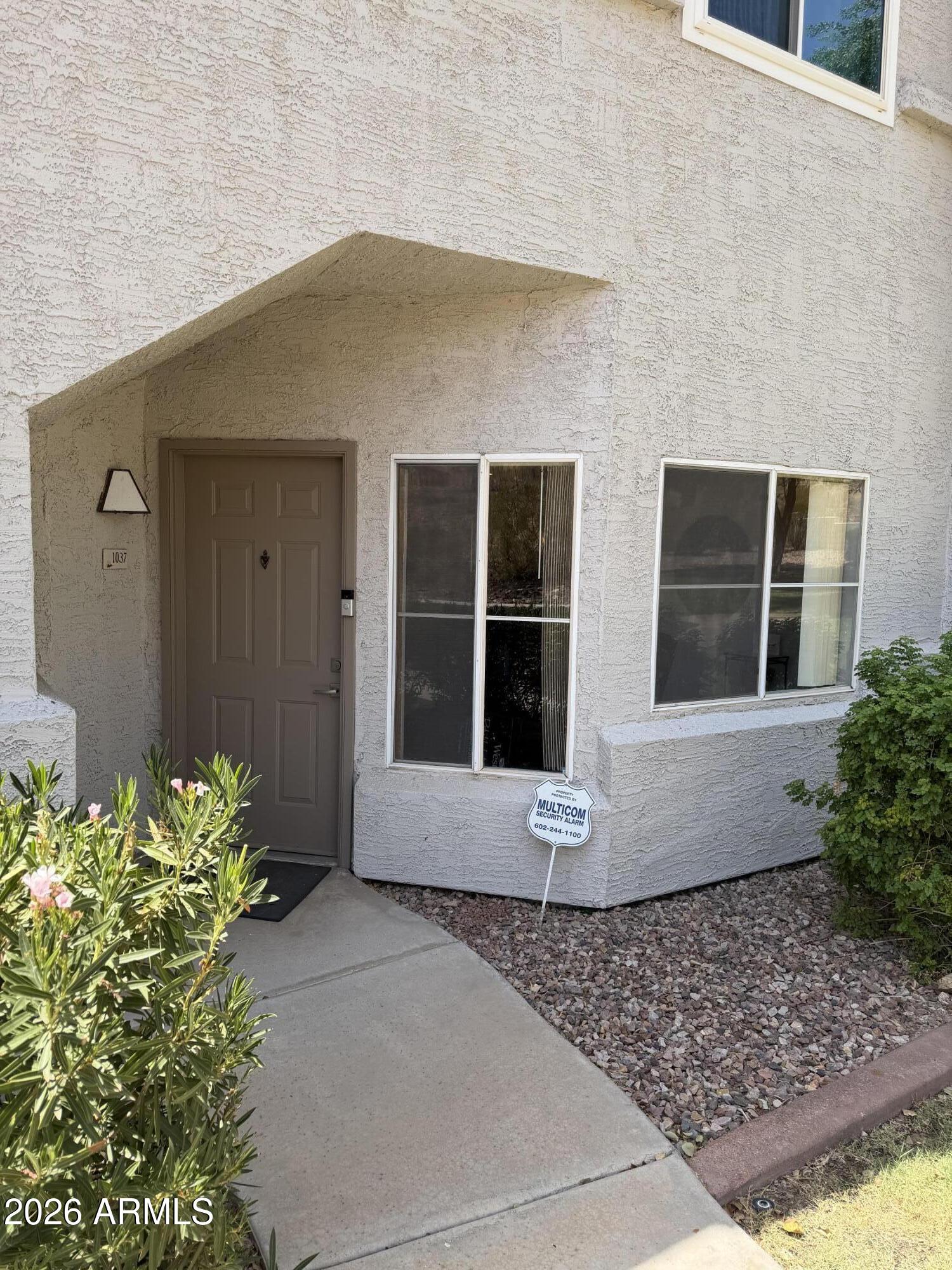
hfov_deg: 56.8
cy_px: 635
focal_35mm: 24
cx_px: 476
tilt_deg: -6.0
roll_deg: -1.1
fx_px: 880
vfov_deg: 71.6
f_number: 1.78
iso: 80
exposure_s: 1/1337
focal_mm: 6.76
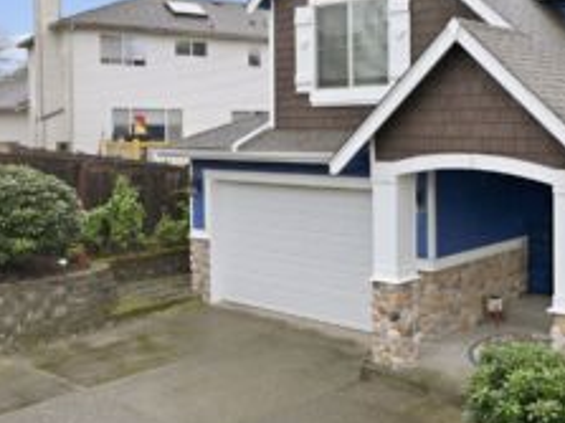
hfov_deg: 41.3
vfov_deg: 33.3
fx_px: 701
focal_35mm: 43
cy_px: 147
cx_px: 481
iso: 180
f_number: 2.8
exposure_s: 1/800
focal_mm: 12.3
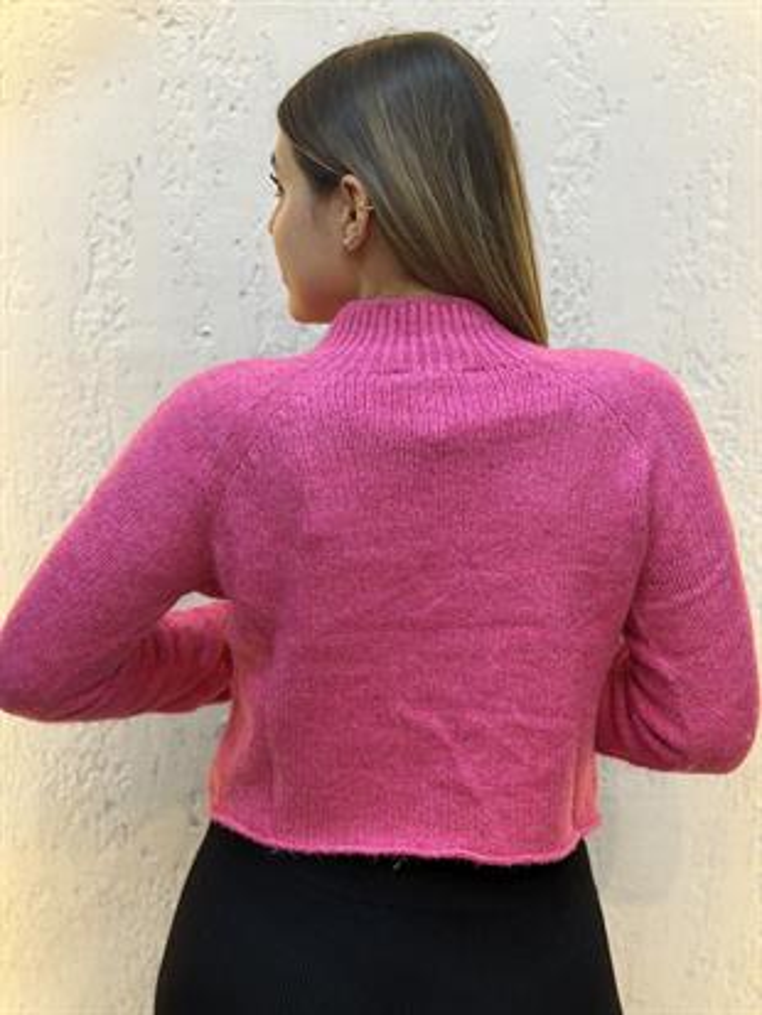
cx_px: 381
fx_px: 1408
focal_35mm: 48
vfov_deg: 39.6
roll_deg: -1.1
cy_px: 508
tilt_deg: -9.9
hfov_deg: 30.3
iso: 64
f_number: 1.78
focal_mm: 6.76
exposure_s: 1/100
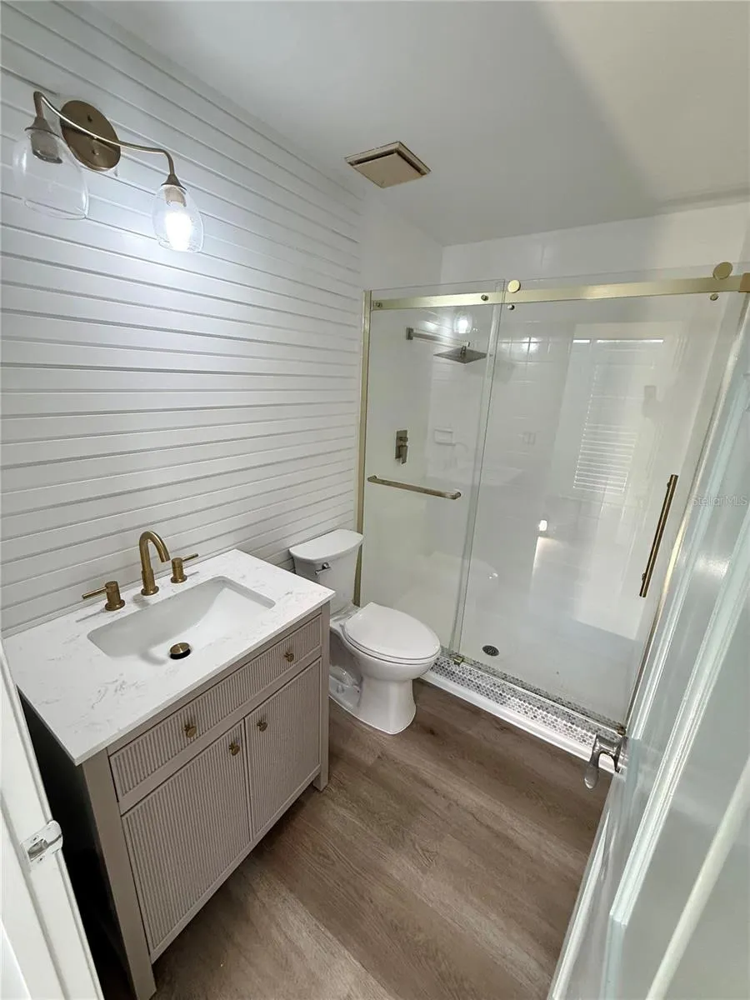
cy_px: 500
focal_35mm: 14
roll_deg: -2.7
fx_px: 404
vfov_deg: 102.1
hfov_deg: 85.7
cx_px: 375
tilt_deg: -17.3
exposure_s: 1/120
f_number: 2.2
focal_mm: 2.22
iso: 160
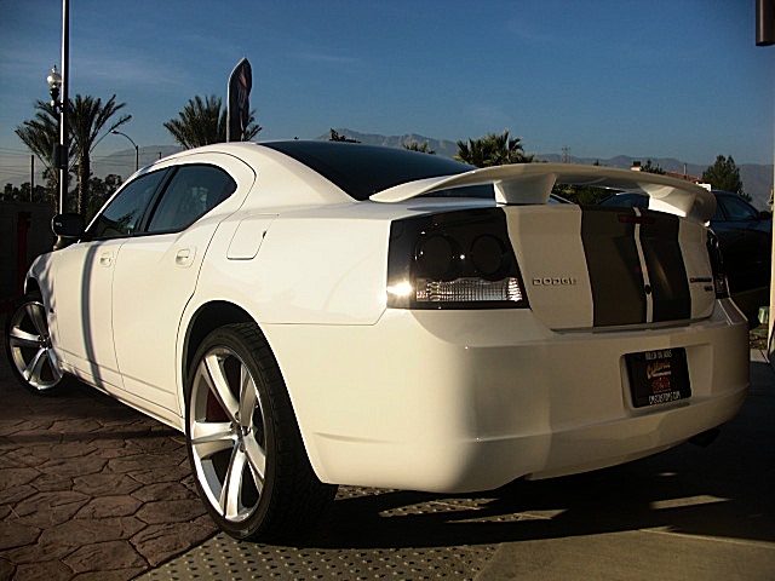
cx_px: 388
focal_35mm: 36
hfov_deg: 51.4
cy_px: 290
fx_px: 806
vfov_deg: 39.7
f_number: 7.9
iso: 50
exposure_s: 1/160
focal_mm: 6.3
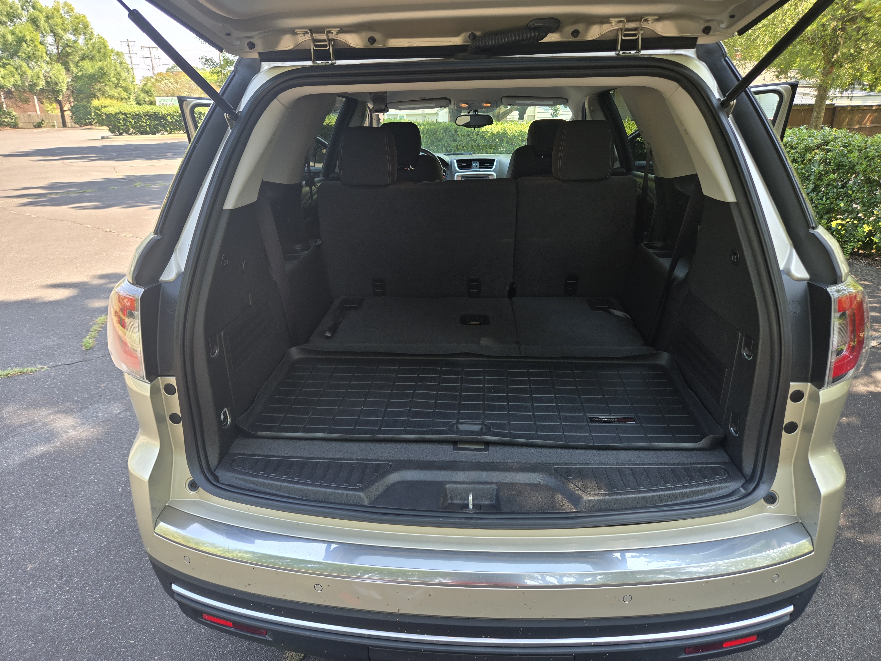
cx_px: 440
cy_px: 330
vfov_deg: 58.9
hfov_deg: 73.9
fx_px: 585
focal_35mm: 23
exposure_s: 1/180
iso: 32
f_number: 1.8
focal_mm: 5.4
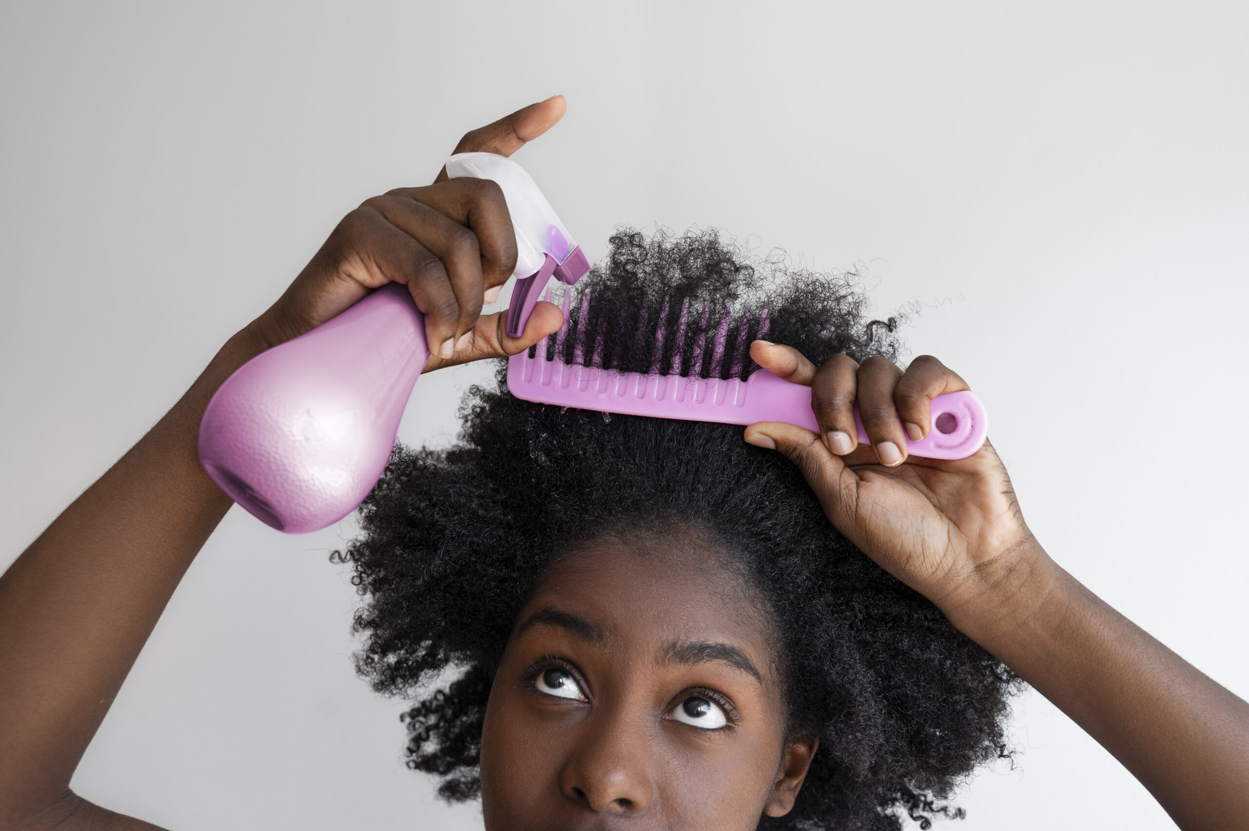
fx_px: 1421
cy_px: 416
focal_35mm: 41
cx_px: 624
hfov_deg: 47.4
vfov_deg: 32.6
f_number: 4
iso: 400
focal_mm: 41
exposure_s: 1/200
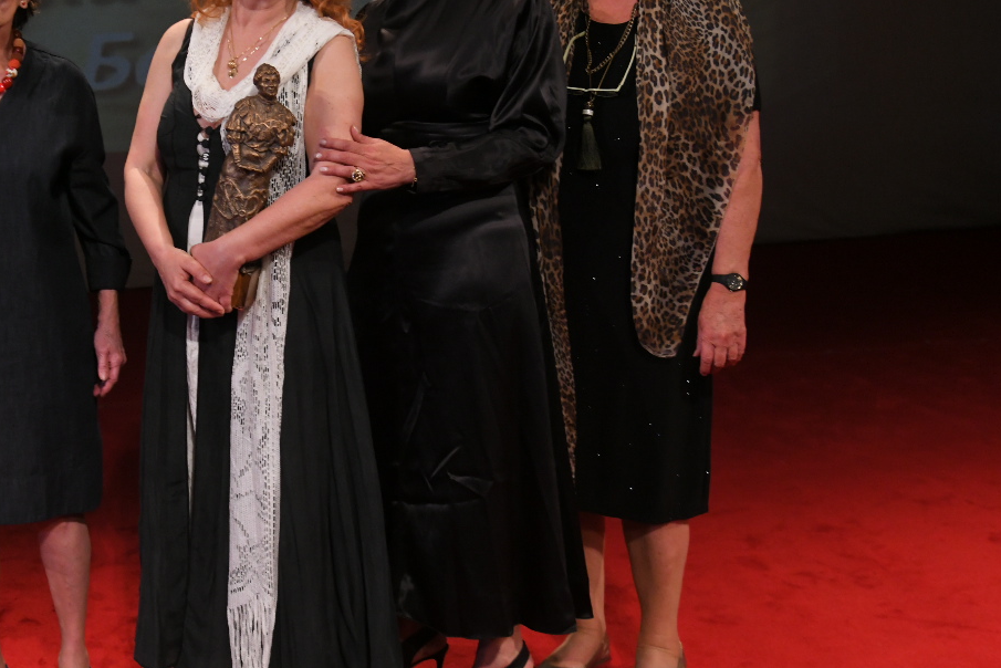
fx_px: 1891
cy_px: 225
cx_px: 256
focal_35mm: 68
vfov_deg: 20.0
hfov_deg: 29.2
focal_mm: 38
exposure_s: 1/200
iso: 2000
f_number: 4
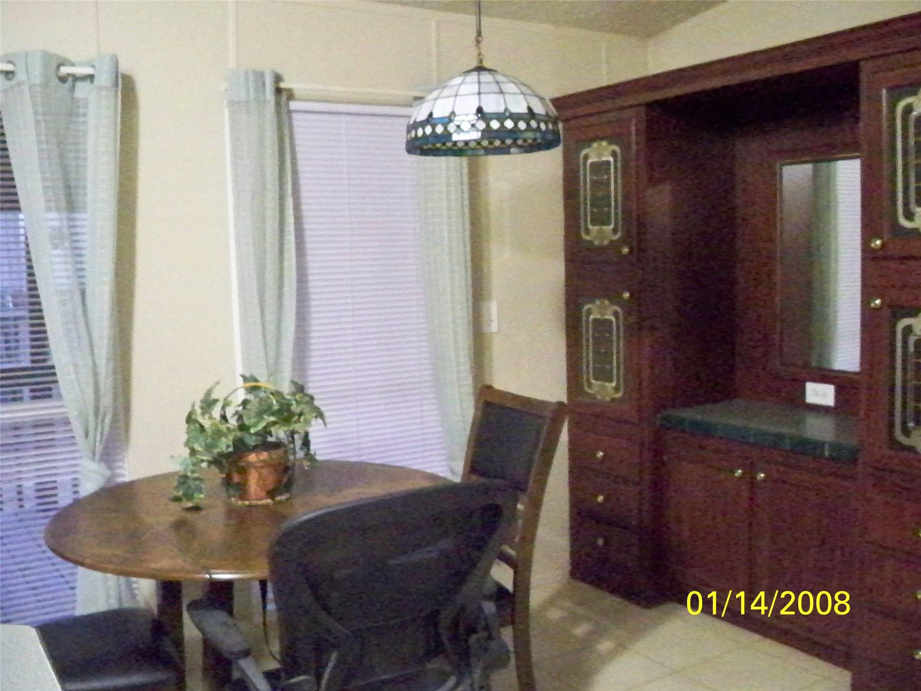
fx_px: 931
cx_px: 460
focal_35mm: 35
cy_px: 346
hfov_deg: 52.6
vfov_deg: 40.7
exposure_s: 1/60
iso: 3200
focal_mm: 6.3
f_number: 3.1
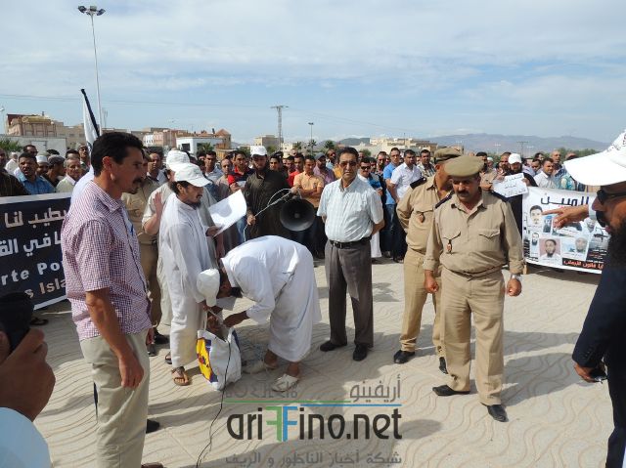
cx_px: 313
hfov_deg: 71.6
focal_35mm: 24
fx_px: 434
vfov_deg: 56.8
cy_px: 234
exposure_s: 1/1250
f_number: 3.3
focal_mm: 4.3
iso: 100
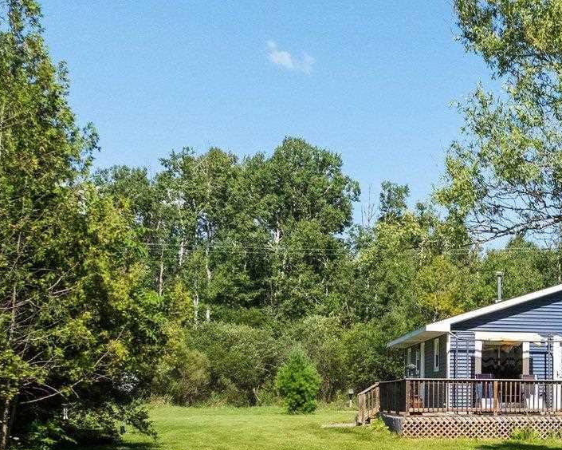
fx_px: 1131
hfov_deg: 25.6
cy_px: 394
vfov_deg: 22.0
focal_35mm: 68
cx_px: 635
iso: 800
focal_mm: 12.29
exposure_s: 1/2500
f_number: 2.8
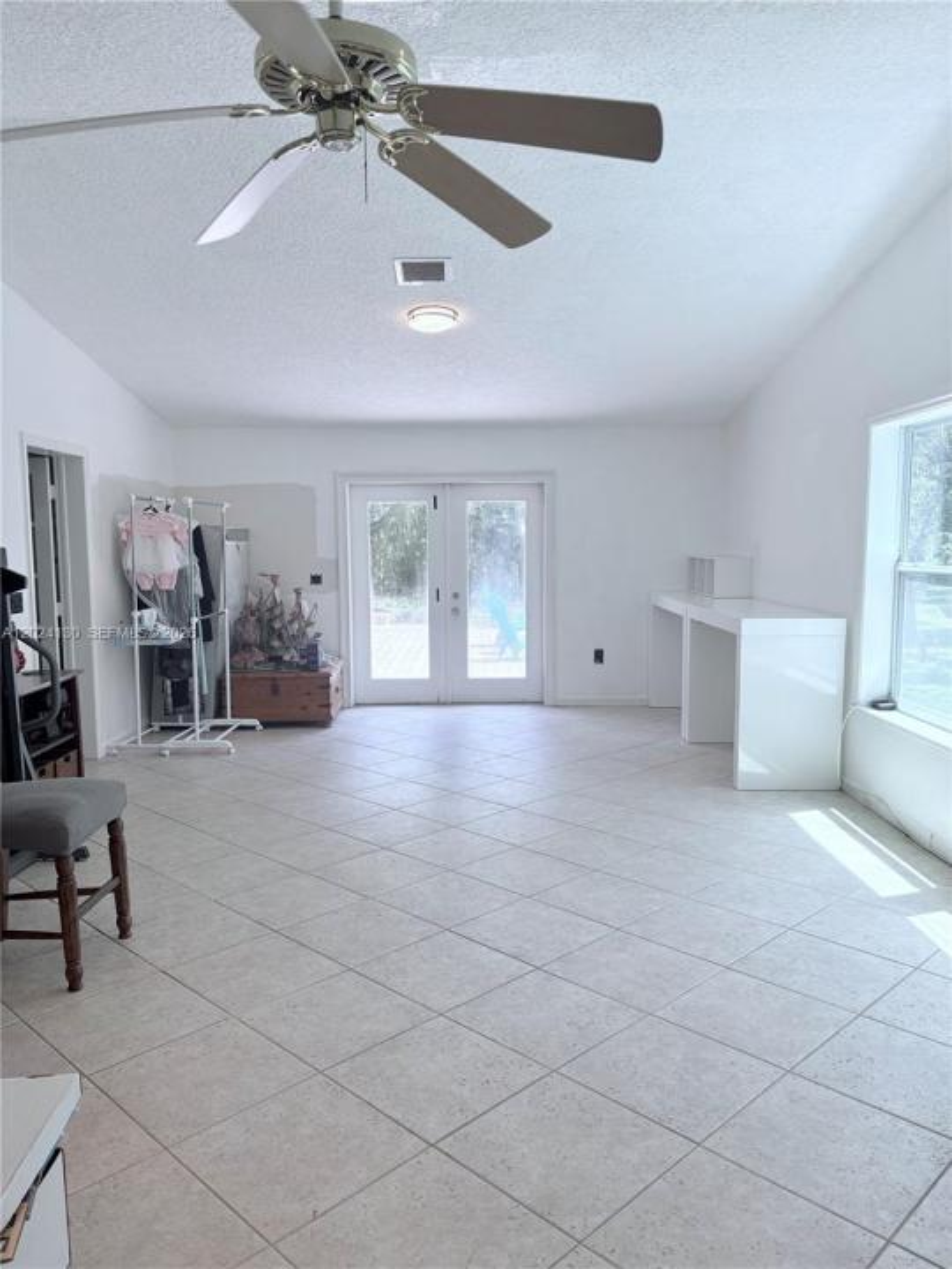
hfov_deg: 53.1
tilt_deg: -5.4
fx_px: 953
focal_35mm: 26
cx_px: 476
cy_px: 634
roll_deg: +0.1
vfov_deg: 67.3
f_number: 1.6
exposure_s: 1/251
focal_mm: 5.96
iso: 64
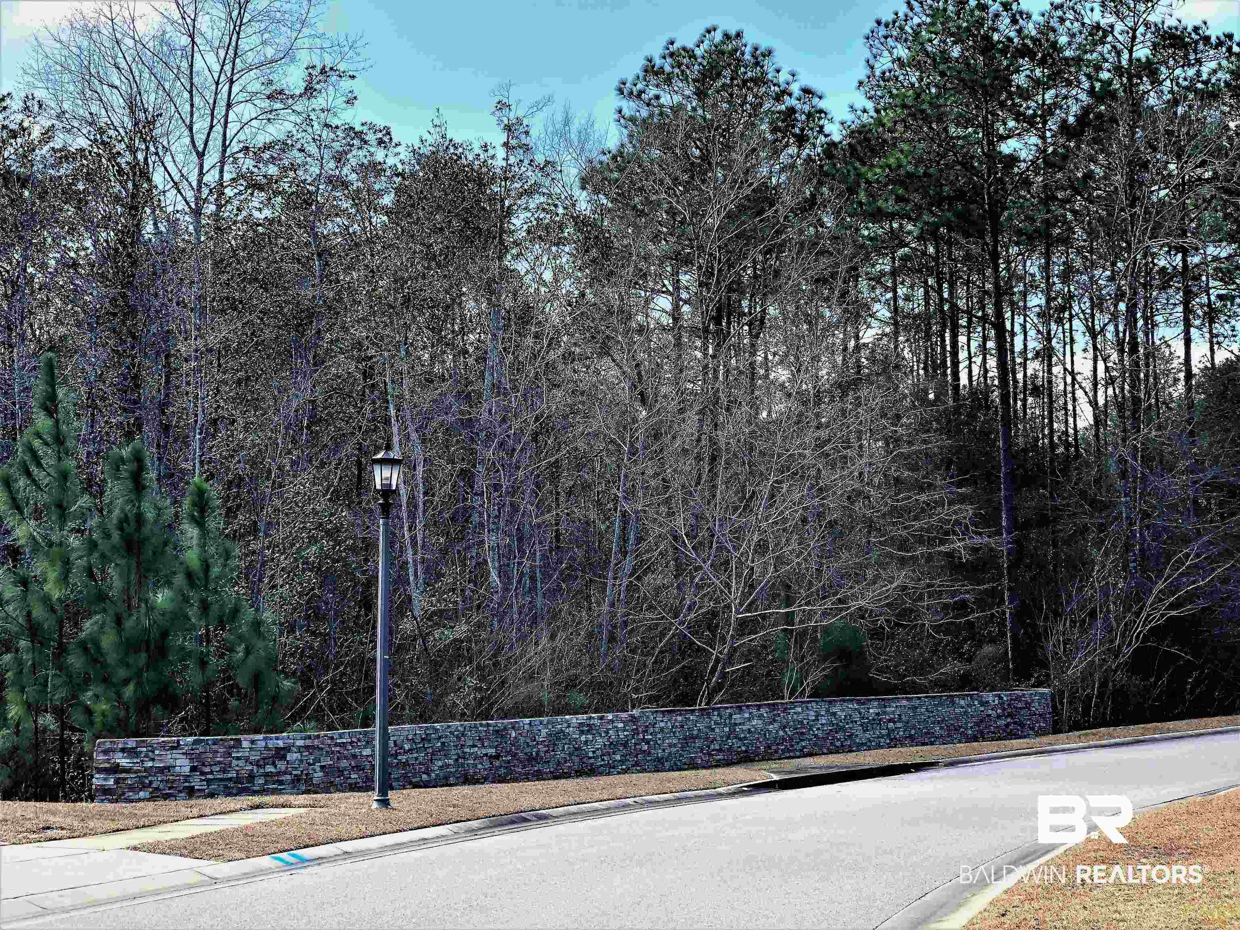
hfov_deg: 33.8
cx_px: 620
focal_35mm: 57
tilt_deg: +4.7
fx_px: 2042
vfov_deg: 25.7
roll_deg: +0.4
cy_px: 465
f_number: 2.8
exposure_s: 1/178
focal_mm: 6.6
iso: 20
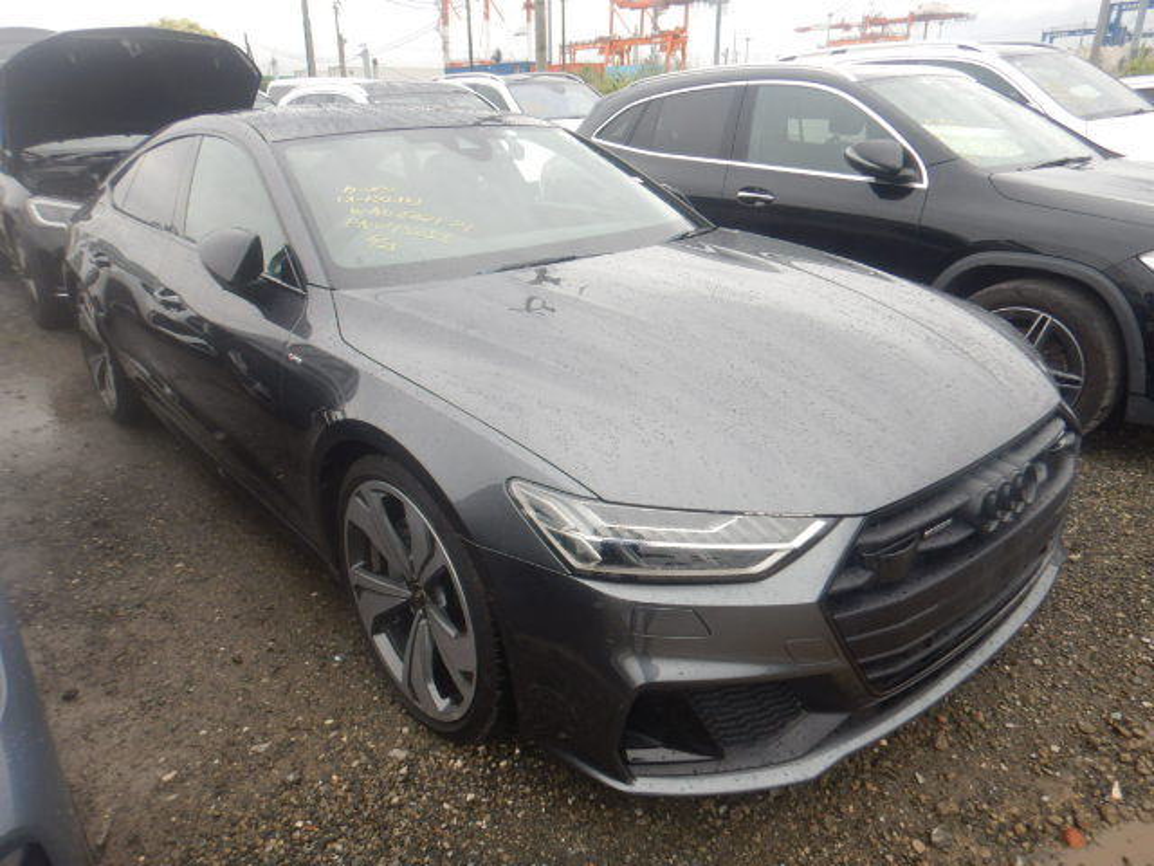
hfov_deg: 71.6
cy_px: 433
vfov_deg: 56.8
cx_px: 577
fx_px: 800
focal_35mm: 24
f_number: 2.8
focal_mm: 4.3
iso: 125
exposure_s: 1/100
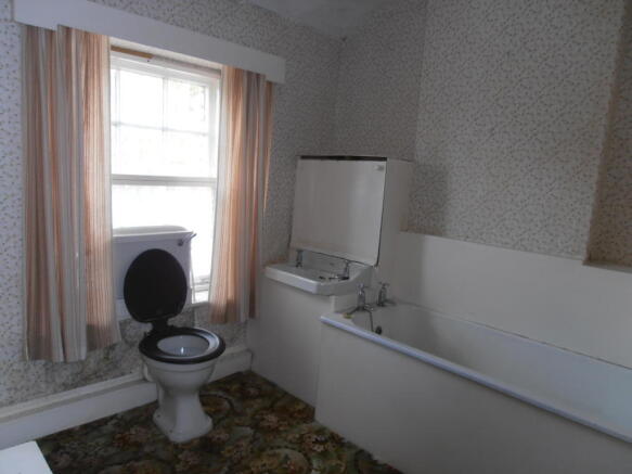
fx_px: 438
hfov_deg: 71.6
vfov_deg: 56.8
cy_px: 237
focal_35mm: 24
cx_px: 316
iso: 80
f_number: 3
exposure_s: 1/30
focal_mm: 4.2
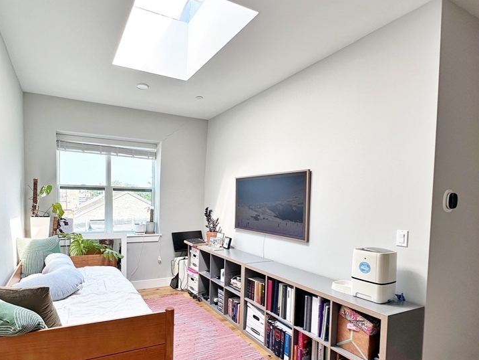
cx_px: 189
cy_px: 213
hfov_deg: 80.7
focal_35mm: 20
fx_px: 277
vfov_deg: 65.5
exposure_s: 1/160
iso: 40
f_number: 2.2
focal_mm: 2.22
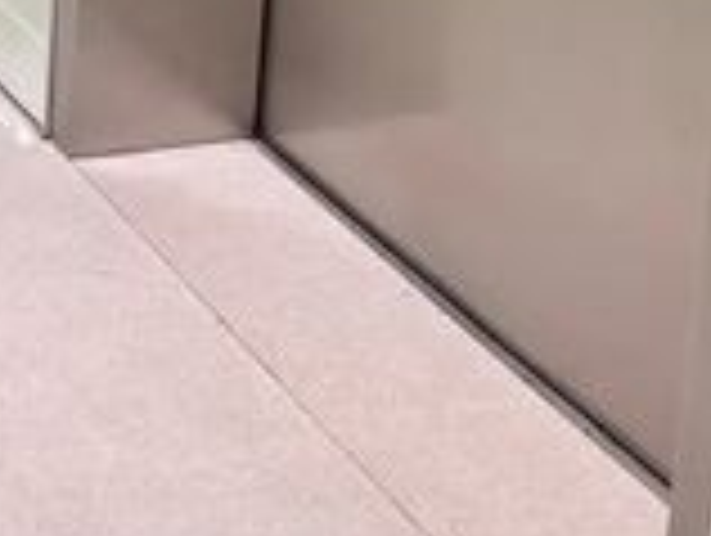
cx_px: -360
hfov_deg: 18.0
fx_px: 1995
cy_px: -486
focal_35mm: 97
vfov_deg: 13.4
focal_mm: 6.76
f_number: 1.78
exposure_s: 1/60
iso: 200
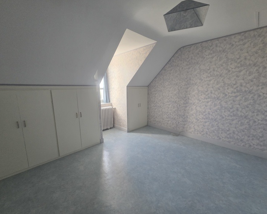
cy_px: 107
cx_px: 137
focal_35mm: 14
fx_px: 111
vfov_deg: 88.0
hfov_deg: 100.7
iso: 200
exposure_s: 1/100
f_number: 2.2
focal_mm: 2.2
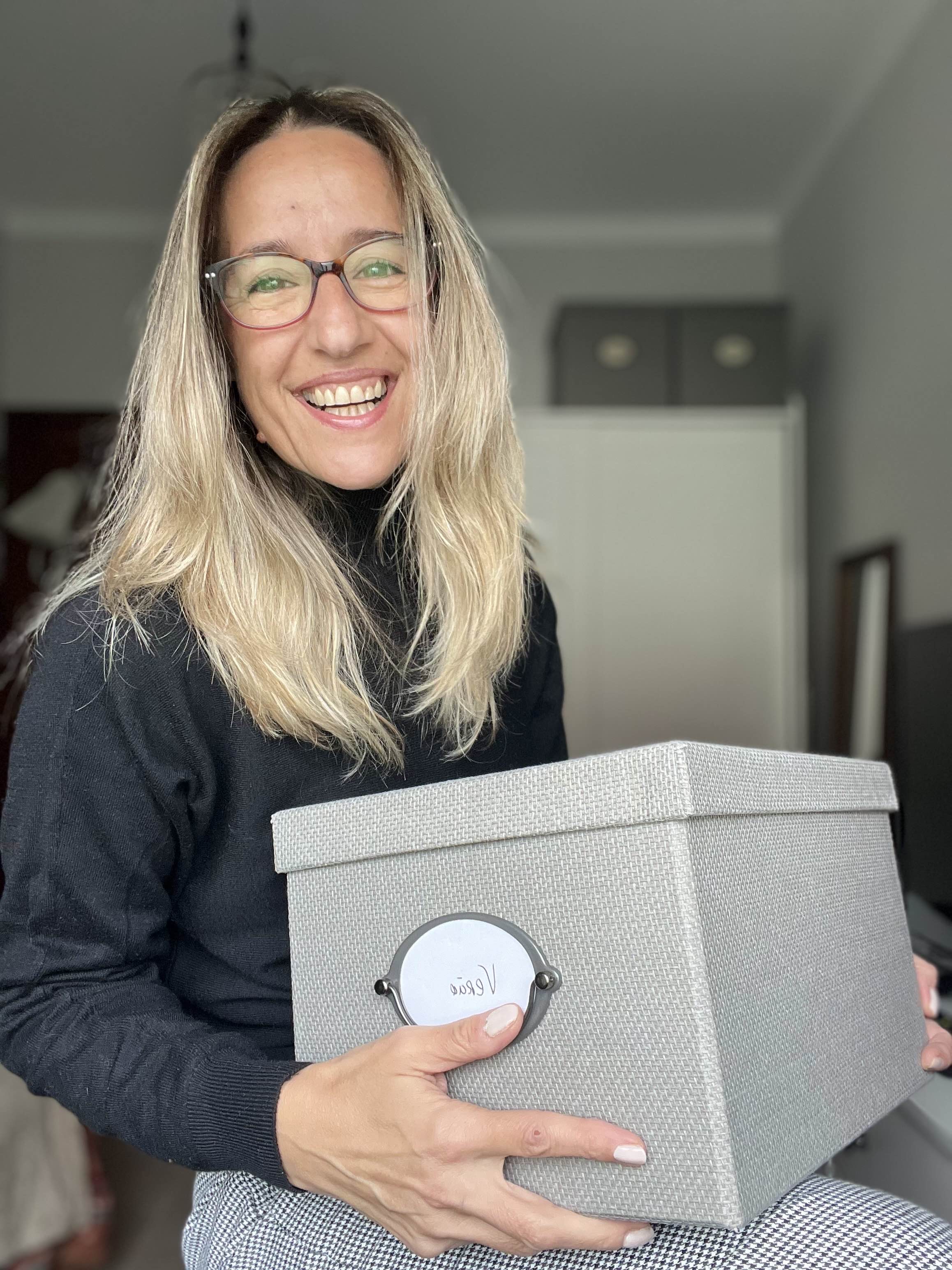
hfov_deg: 46.8
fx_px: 1100
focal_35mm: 30
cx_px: 476
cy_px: 635
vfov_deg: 60.0
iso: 125
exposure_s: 1/60
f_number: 2.2
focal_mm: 2.71
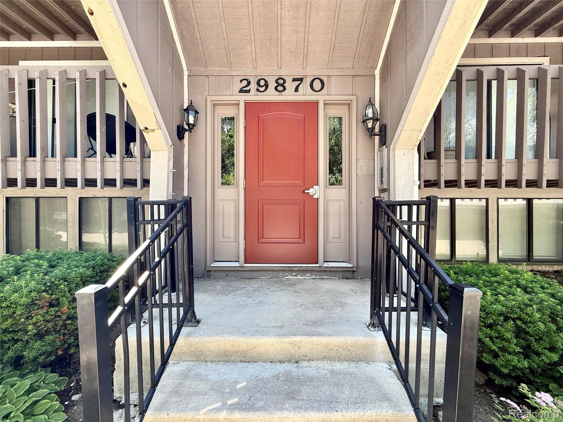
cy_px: 211
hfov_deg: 102.1
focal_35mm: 14
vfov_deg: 85.7
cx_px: 282
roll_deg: -0.4
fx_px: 228
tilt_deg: +0.1
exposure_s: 1/138
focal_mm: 2.22
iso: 50
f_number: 2.2
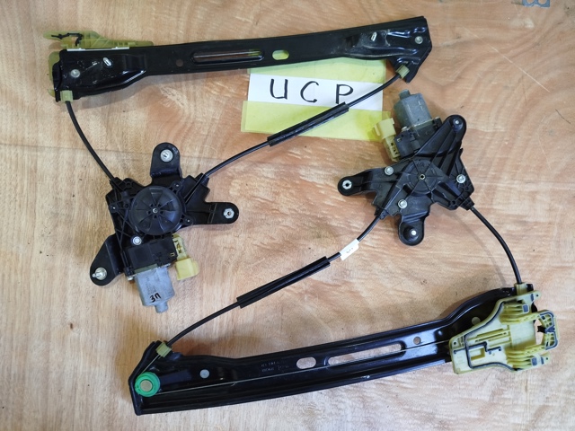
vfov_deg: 56.8
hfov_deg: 71.6
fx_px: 399
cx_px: 288
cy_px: 216
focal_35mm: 24
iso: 400
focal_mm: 5.31
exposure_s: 1/33
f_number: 1.7
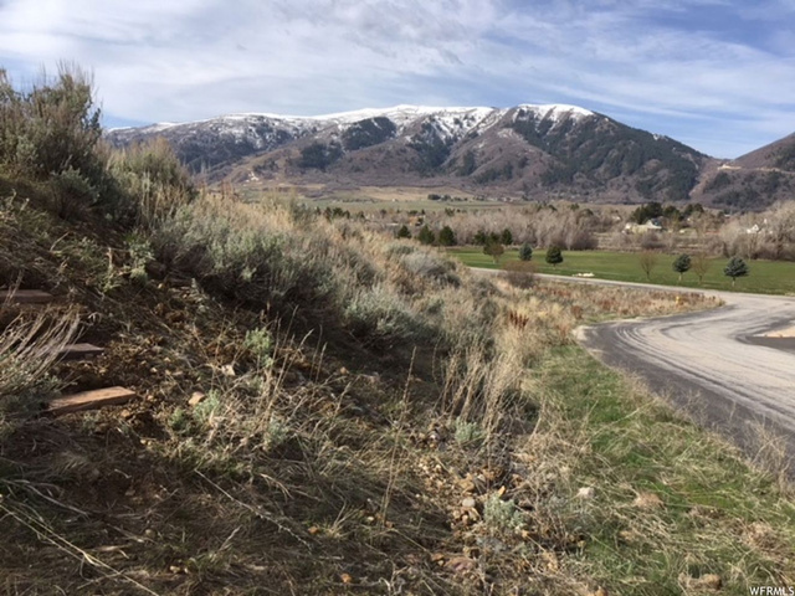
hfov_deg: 61.7
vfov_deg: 48.2
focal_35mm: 29
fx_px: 666
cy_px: 298
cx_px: 398
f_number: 2.2
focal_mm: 4.15
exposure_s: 1/1709
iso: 25
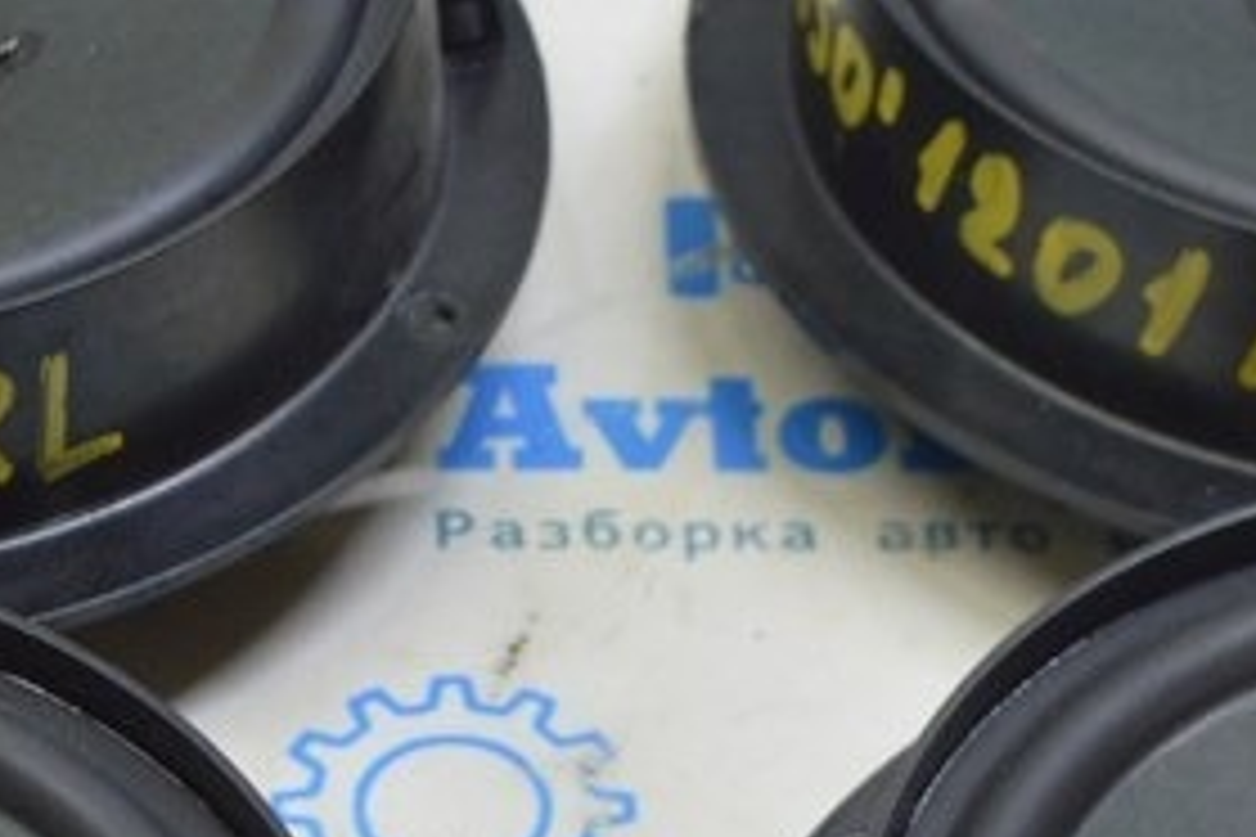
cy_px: 808
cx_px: 486
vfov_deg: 9.5
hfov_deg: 14.3
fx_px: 4989
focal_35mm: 143
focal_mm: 26
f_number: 5.6
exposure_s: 1/20
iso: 400
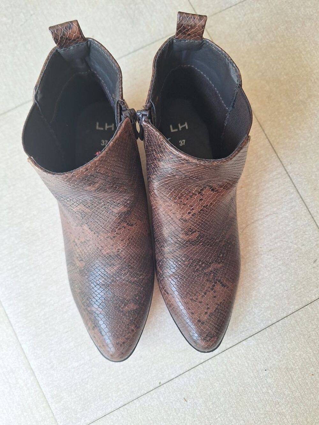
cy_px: 212
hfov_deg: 58.9
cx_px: 160
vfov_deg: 73.9
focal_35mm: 23
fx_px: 283
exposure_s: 1/100
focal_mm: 5.54
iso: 64
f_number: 1.8
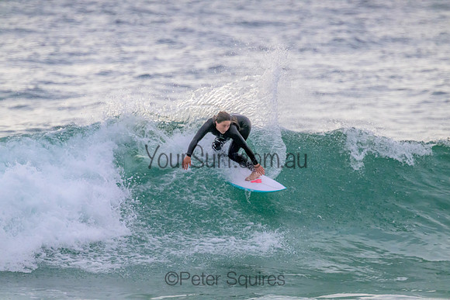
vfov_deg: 1.7
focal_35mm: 800
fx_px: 10002
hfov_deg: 2.6
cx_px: 225
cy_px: 150
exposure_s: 1/2000
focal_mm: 800
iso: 5600
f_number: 11
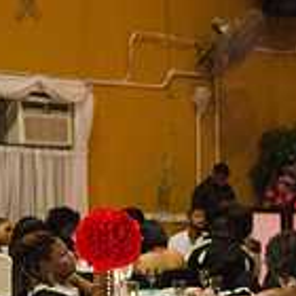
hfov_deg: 13.4
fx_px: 1190
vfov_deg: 14.0
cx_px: 436
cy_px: 291
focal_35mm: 123
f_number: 2.8
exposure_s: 1/125
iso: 4000
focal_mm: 35
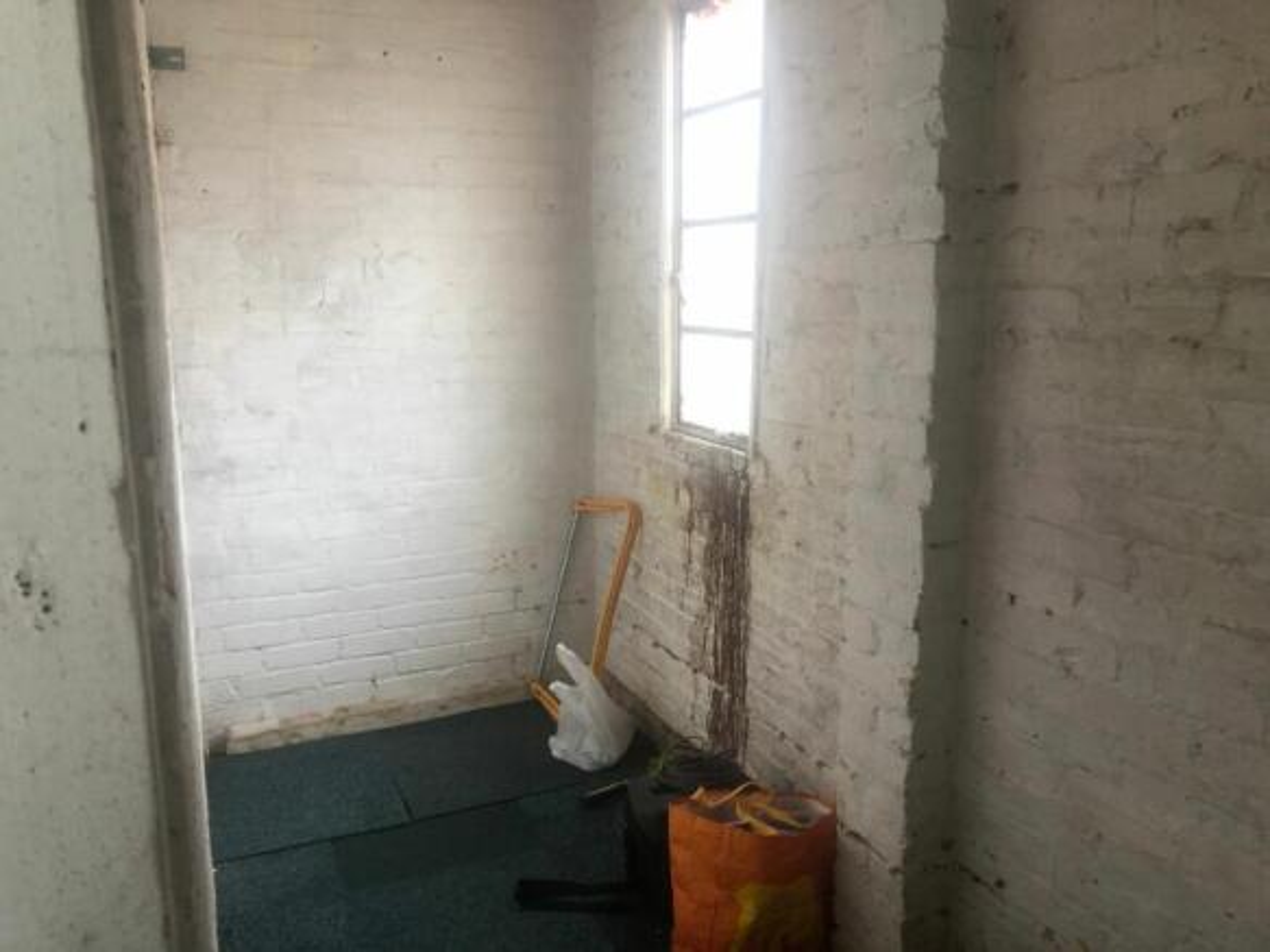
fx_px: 1027
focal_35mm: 28
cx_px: 635
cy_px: 476
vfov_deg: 49.7
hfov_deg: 63.5
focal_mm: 3.99
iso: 40
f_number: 1.8
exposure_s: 1/20
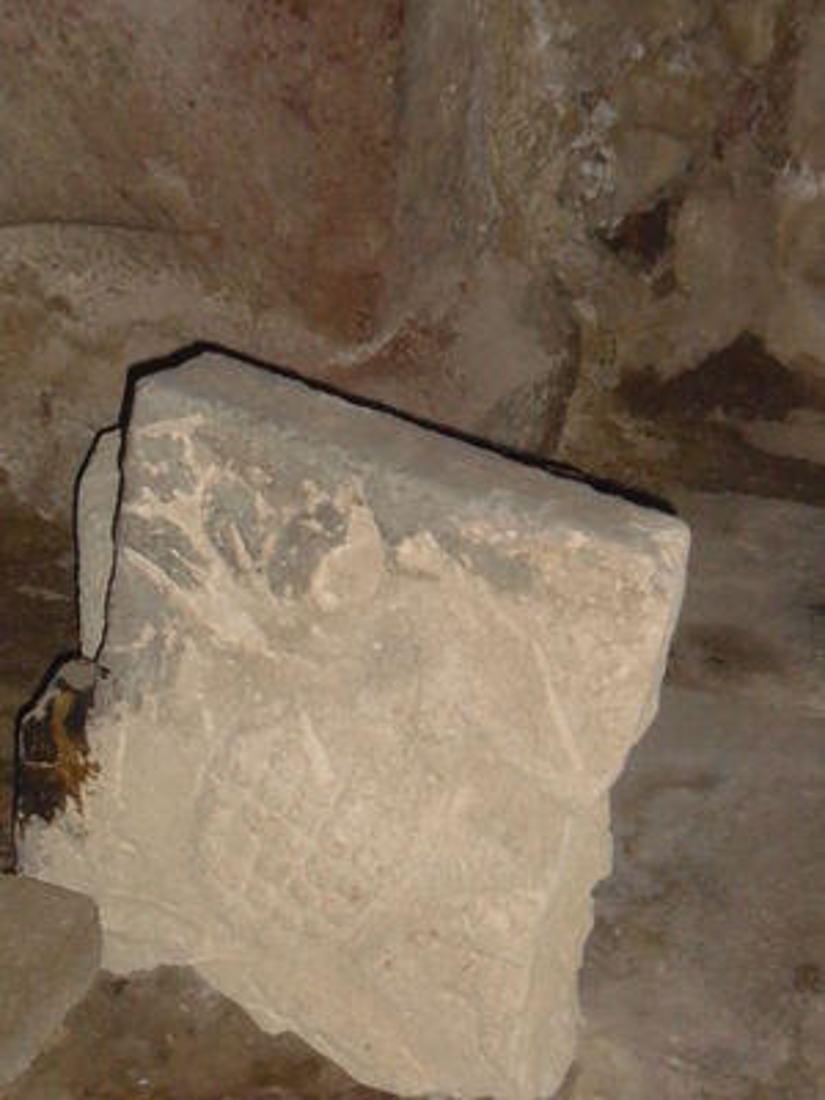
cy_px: 550
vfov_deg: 25.0
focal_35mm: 78
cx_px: 412
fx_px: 2479
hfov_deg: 18.9
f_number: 4.7
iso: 400
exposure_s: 1/60
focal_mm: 13.02
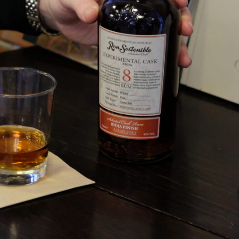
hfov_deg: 12.7
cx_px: 86
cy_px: 34
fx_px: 1070
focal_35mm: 137
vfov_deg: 12.7
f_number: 4
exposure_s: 1/40
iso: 6400
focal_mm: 55
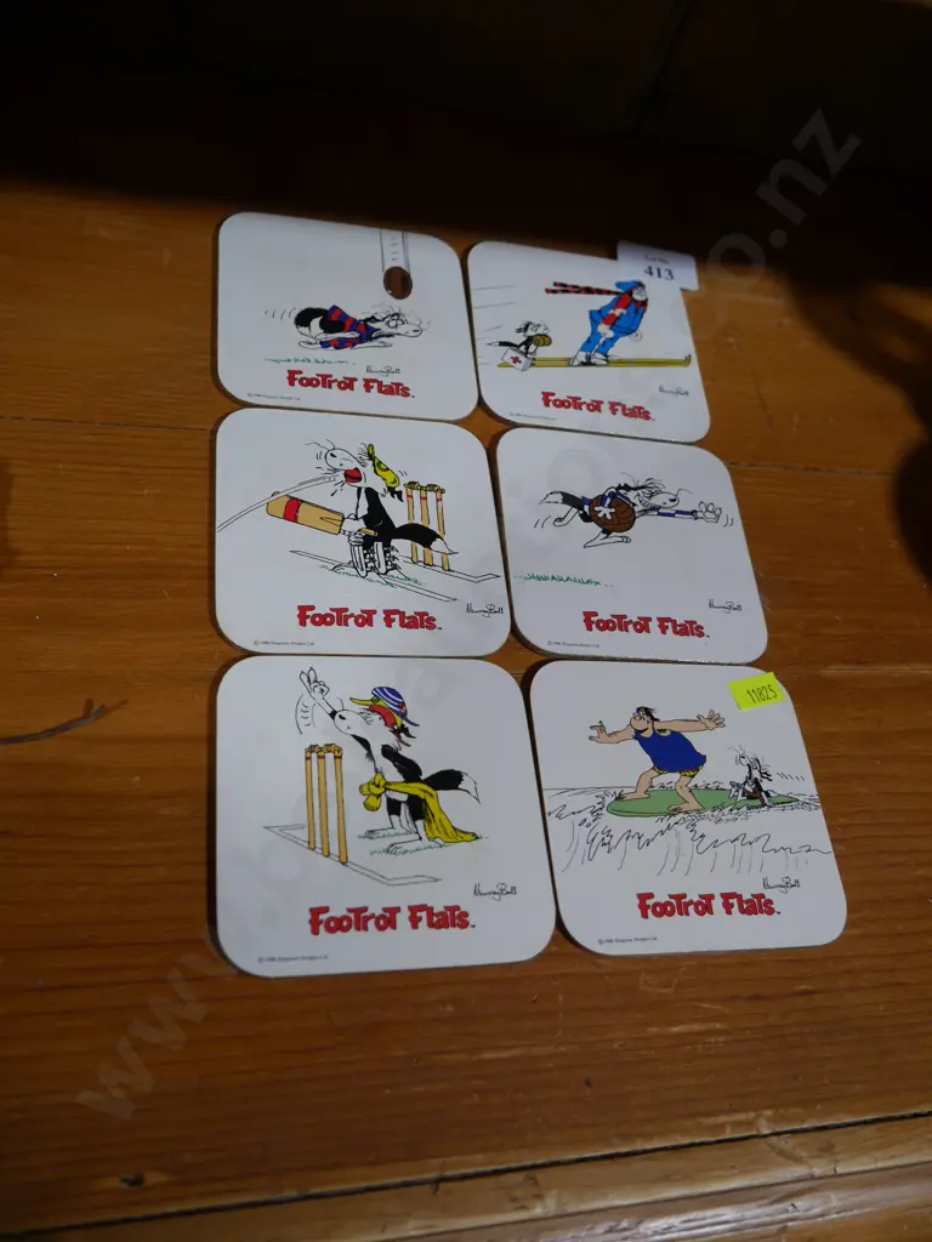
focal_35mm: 28
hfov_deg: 49.7
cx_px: 466
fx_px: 1005
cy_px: 621
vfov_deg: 63.4
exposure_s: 1/60
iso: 200
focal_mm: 14
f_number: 3.5
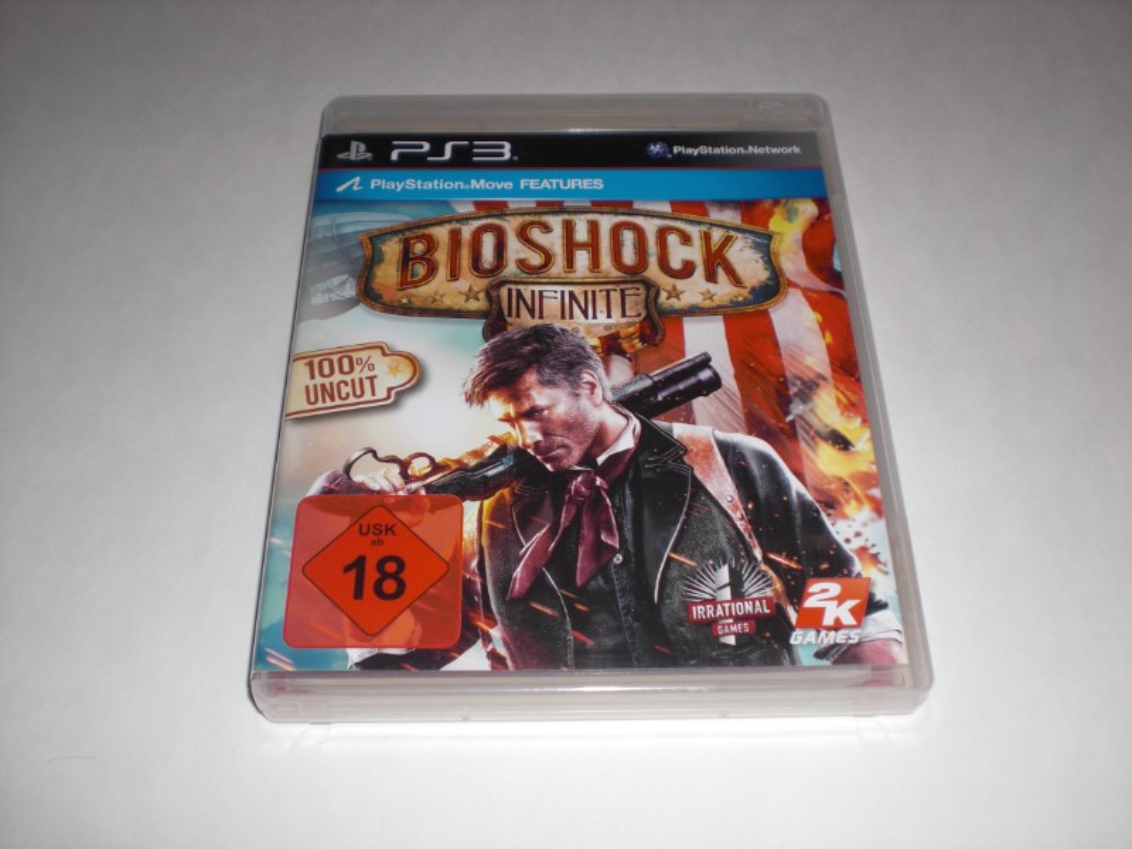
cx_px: 566
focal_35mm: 38
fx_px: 1243
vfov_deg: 37.7
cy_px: 424
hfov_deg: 49.0
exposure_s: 1/60
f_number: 3.1
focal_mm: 6.3
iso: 64
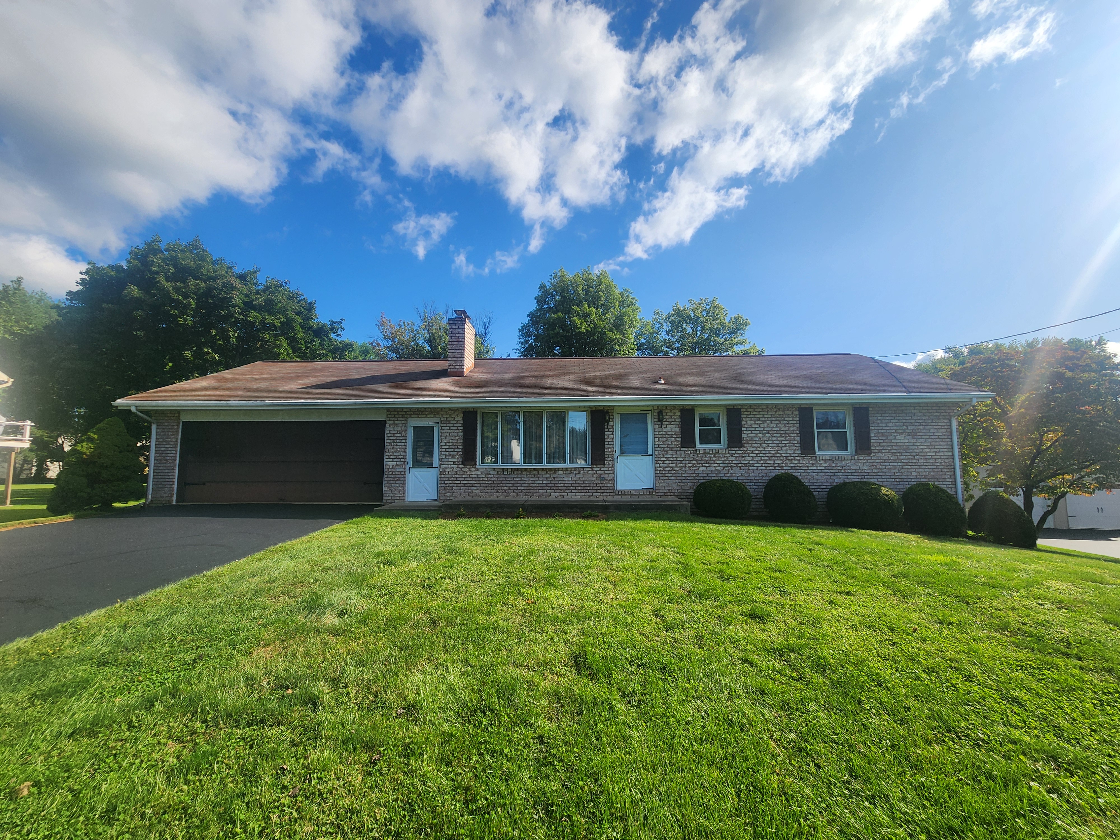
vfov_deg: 89.9
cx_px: 560
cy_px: 420
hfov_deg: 106.2
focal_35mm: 13
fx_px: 421
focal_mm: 2.2
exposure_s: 1/2333
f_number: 2.2
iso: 50
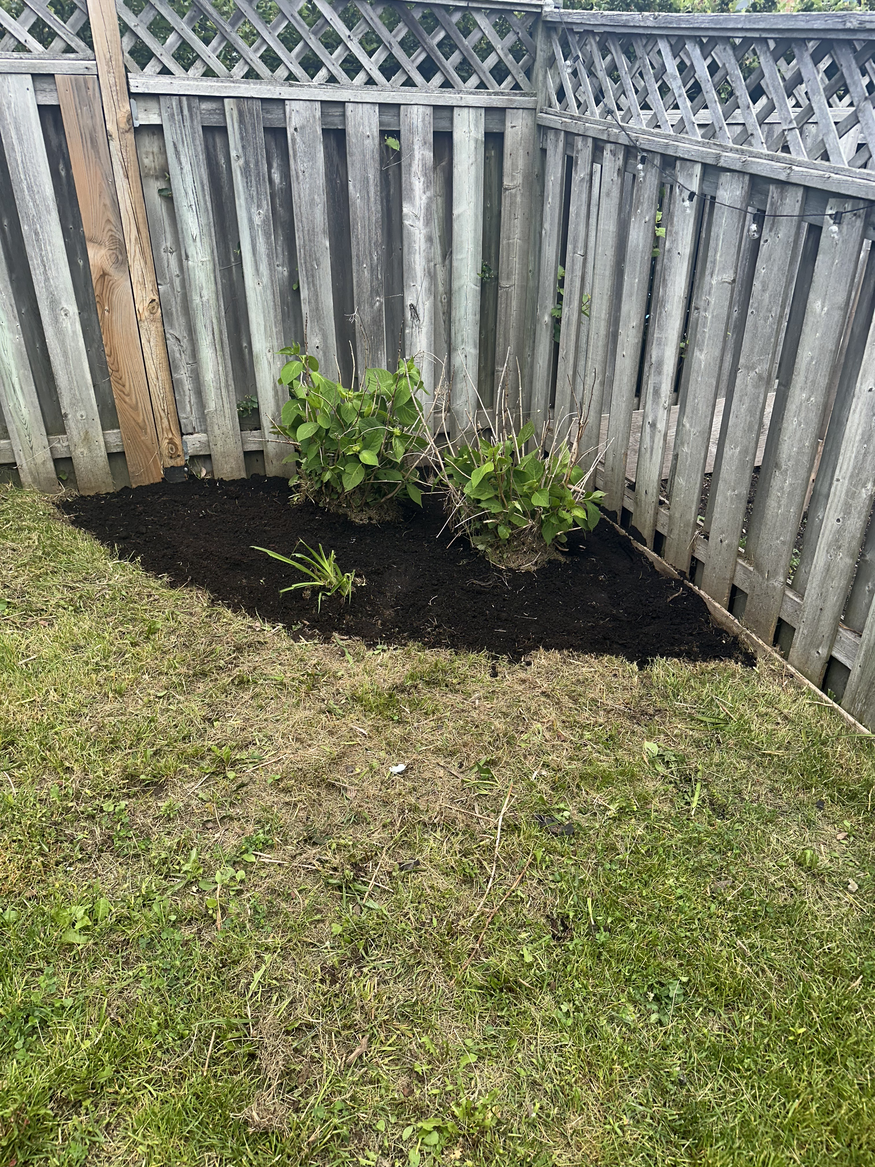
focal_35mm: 24
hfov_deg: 56.8
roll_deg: -2.1
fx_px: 809
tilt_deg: -35.0
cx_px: 438
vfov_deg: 71.6
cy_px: 584
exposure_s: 1/999
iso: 80
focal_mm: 6.86
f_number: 1.78
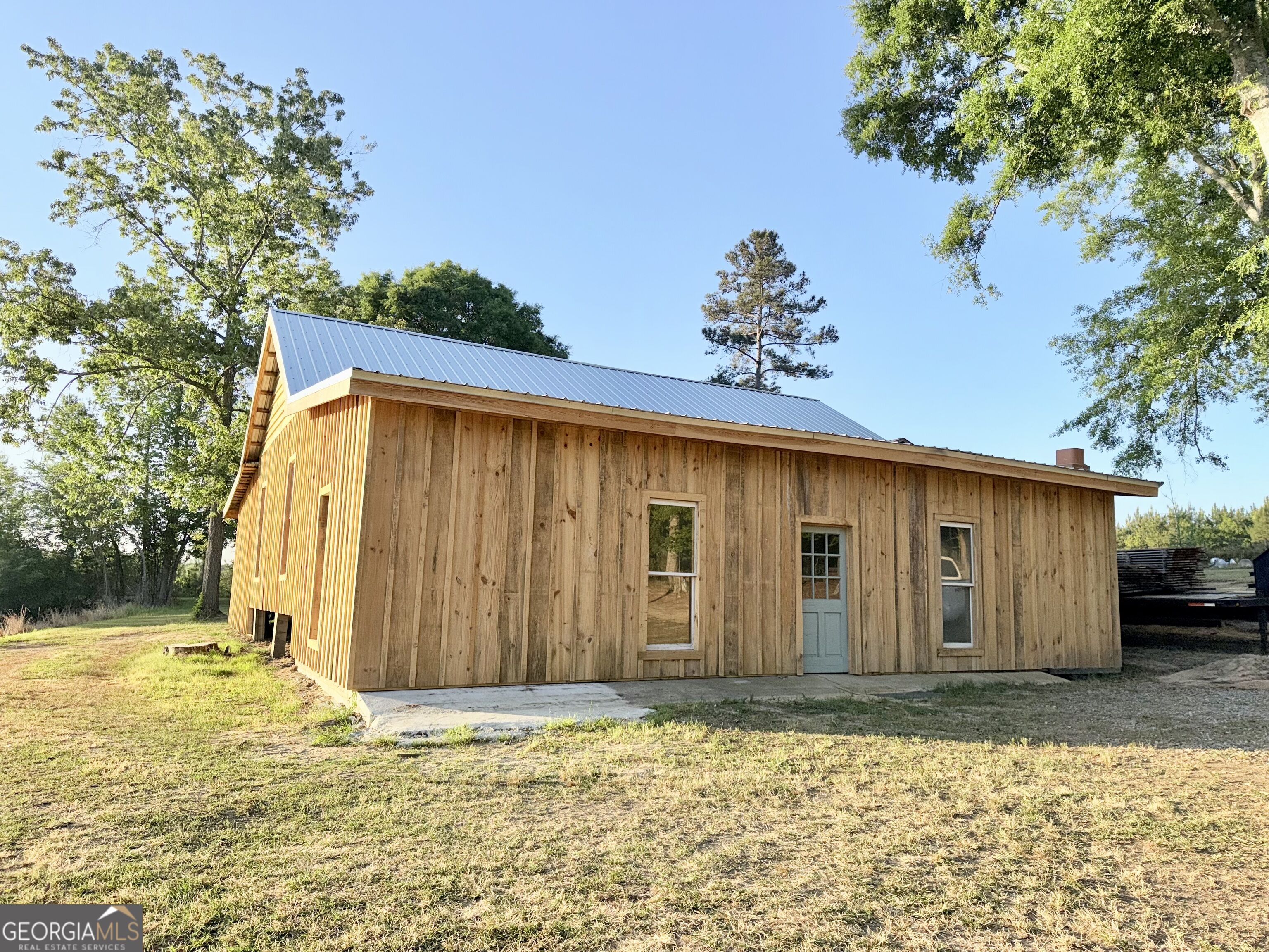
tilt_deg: +7.7
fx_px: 880
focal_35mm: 24
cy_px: 476
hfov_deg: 71.6
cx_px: 634
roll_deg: -0.8
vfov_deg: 56.8
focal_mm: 6.76
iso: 50
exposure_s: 1/1493
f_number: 1.78
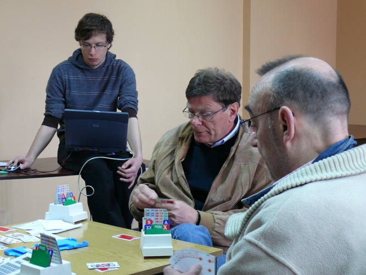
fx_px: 687
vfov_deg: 22.6
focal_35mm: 65
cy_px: 138
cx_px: 183
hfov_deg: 29.8
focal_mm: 11.3
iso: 200
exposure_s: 1/10
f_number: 3.2
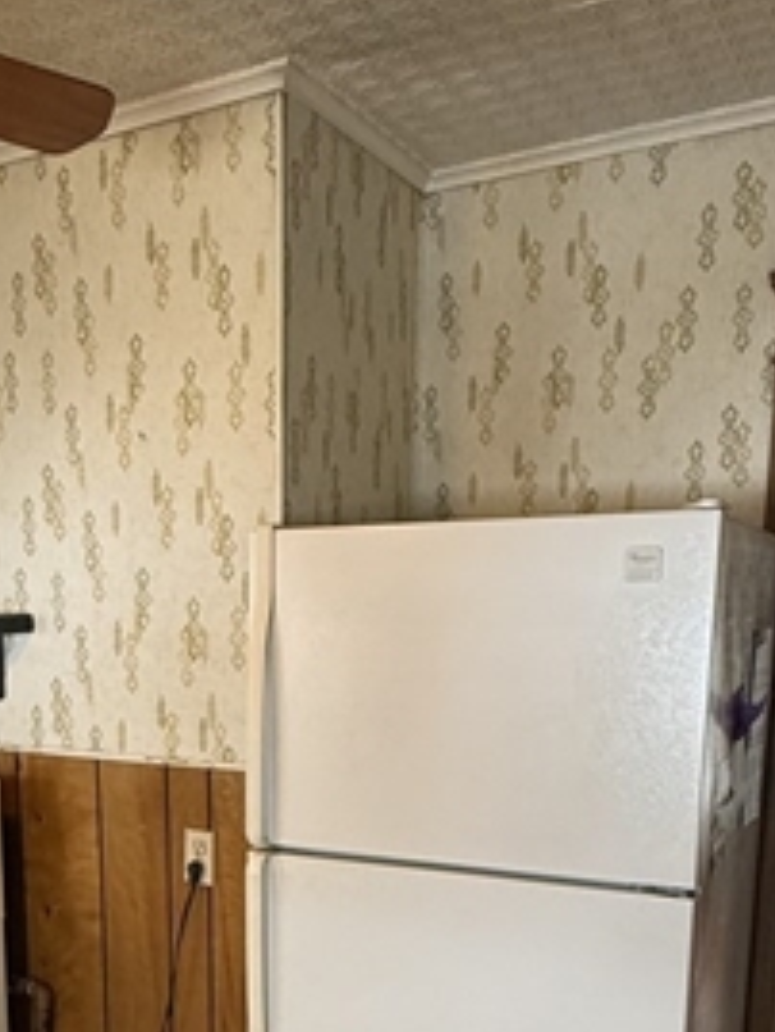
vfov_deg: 44.4
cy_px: 833
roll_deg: -0.1
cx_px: 215
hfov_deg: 35.4
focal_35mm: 40
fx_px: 1193
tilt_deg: -10.6
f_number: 2.2
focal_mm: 2.22
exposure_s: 1/60
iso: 200
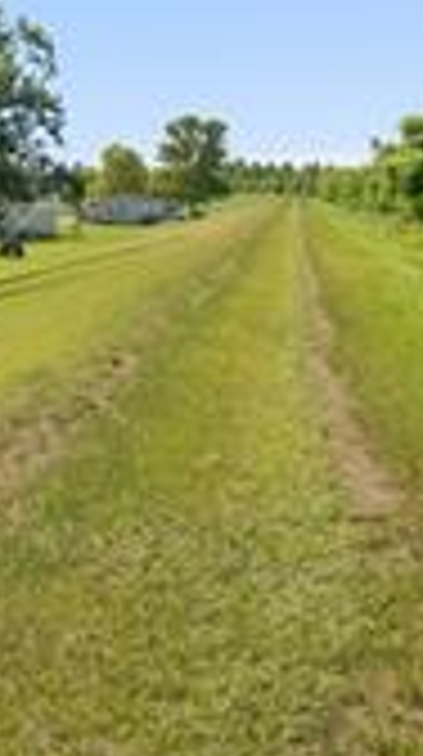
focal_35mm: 56
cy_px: 189
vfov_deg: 36.4
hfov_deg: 17.6
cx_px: -320
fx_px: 1121
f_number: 13
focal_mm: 14
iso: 400
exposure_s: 1/640
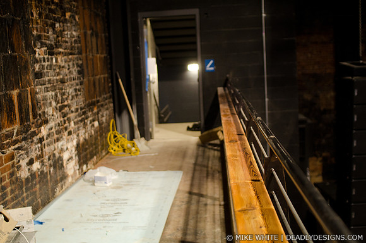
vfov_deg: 29.7
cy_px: 122
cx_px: 183
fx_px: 456
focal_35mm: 45
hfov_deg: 43.7
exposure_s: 1/160
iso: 1000
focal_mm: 30
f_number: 2.2
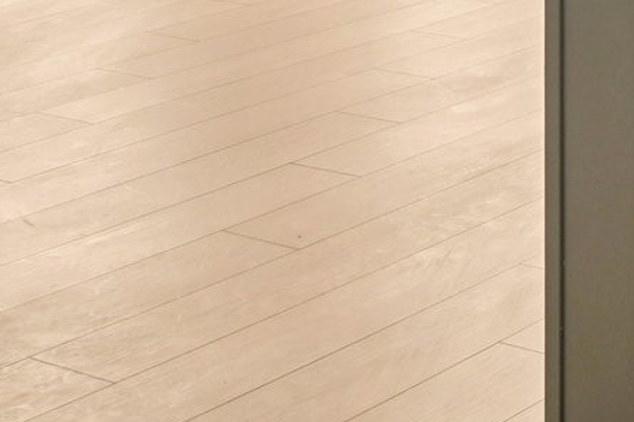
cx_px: 886
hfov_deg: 17.2
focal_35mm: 110
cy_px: -418
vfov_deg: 11.3
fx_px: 1937
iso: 500
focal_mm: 24
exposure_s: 1/250
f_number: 8
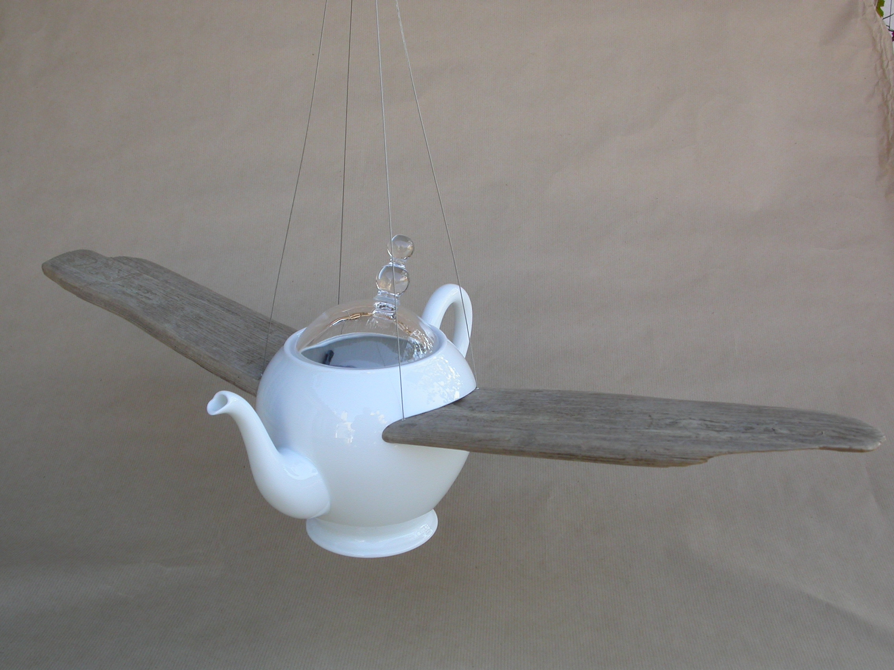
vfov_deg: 37.7
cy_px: 335
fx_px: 981
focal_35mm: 38
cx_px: 447
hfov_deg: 49.0
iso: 100
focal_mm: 7.85
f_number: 4.7
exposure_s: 1/156
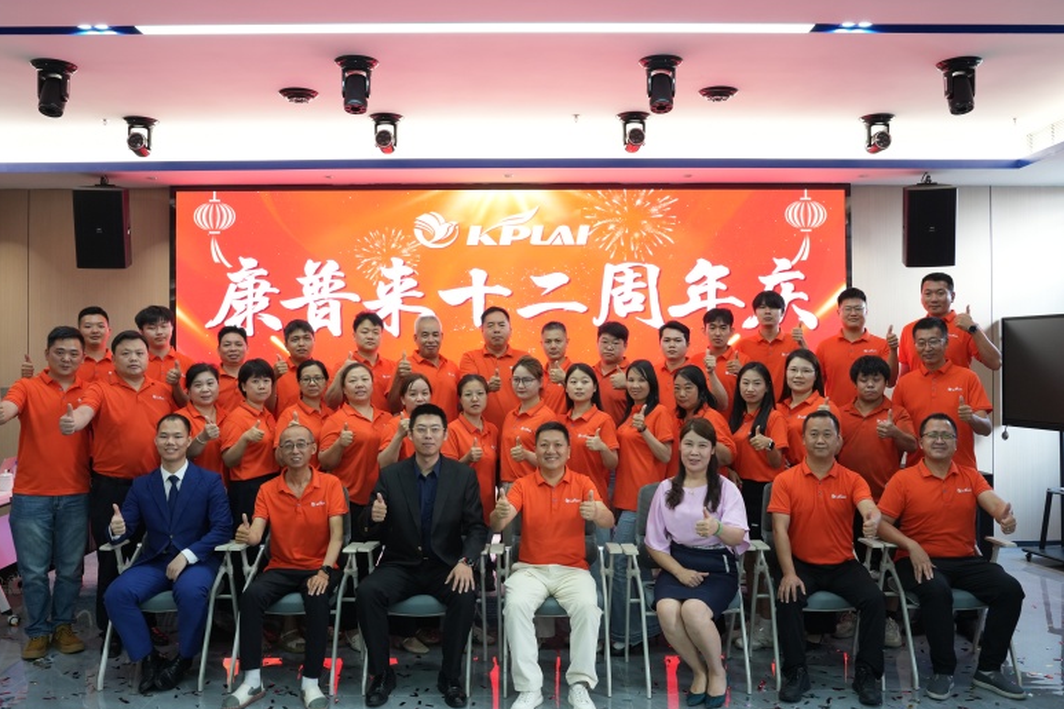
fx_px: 886
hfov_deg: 61.9
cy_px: 348
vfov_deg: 43.6
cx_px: 524
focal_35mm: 30
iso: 2000
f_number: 5.6
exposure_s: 1/60
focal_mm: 29
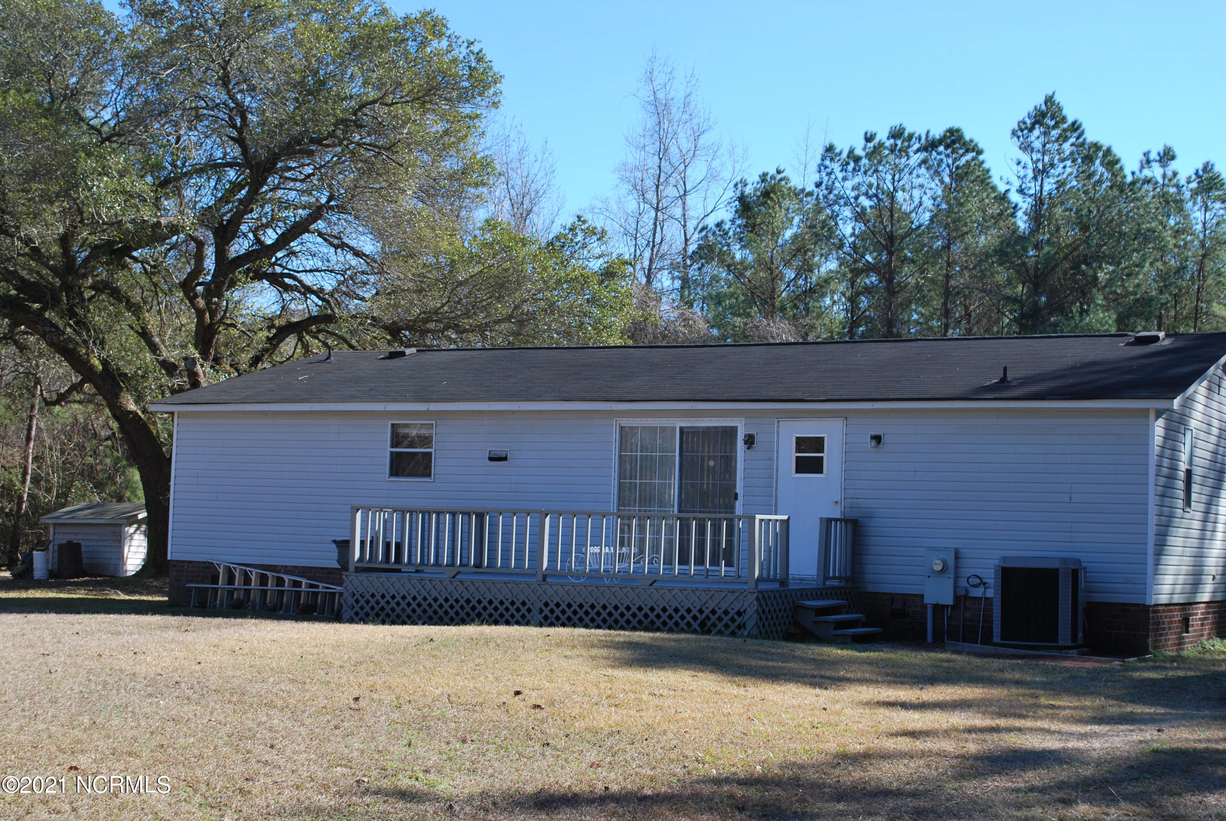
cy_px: 410
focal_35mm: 52
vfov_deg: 25.8
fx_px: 1790
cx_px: 613
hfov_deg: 37.8
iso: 100
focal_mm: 35
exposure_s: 1/160
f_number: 6.3
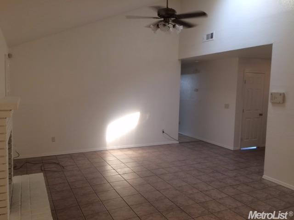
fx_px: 246
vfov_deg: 48.2
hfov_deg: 61.7
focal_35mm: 29
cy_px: 110
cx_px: 147
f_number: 2.2
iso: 50
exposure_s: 1/30
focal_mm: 4.15
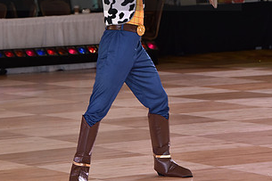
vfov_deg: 5.3
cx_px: 119
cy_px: -19
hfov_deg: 8.0
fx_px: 1941
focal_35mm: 257
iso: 1600
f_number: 6.3
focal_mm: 135
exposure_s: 1/250
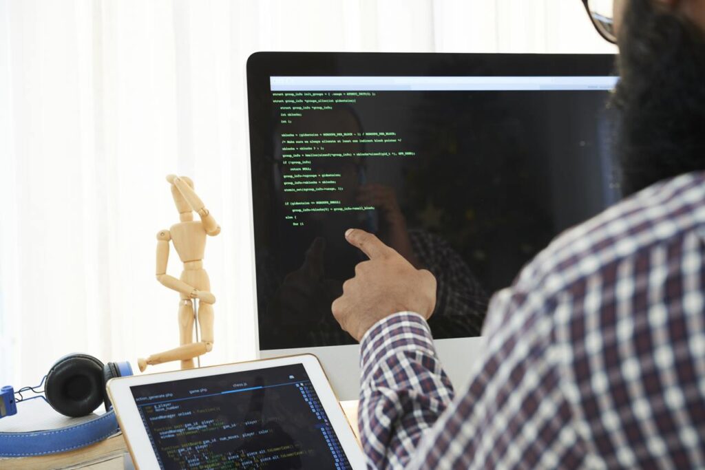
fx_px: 1175
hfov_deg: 33.4
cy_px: 235
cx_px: 352
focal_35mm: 60
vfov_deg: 22.6
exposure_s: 1/100
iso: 800
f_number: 6.3
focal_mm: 60
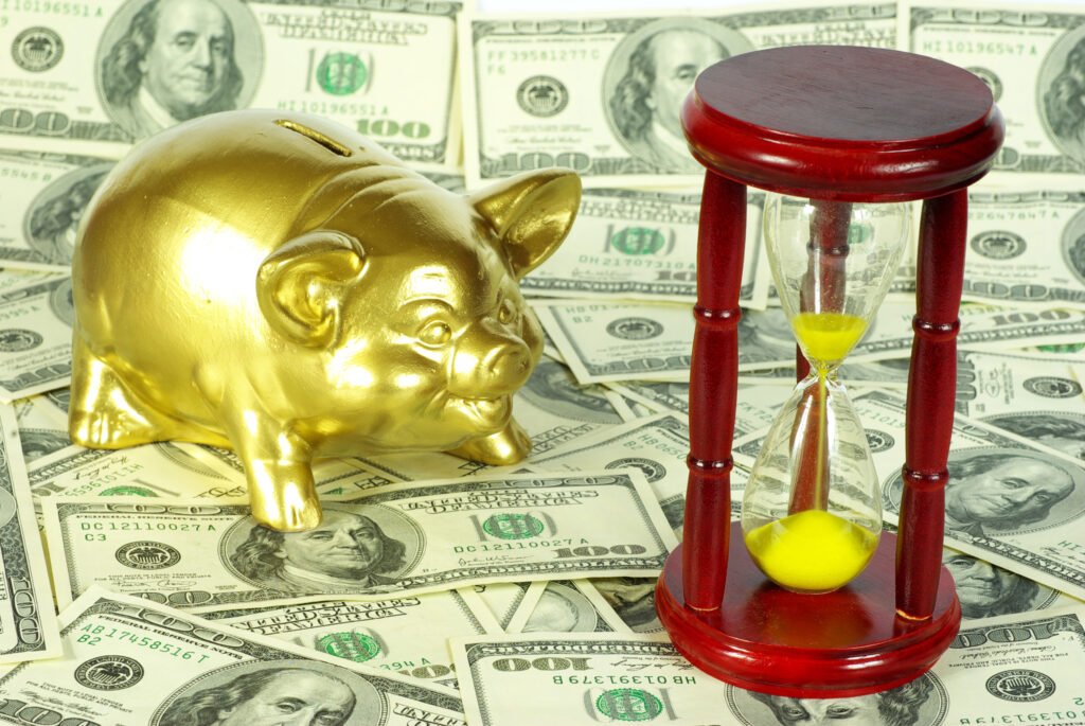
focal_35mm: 105
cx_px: 542
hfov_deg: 19.4
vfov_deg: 13.1
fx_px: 3168
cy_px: 363
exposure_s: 2
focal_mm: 70
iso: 100
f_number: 13
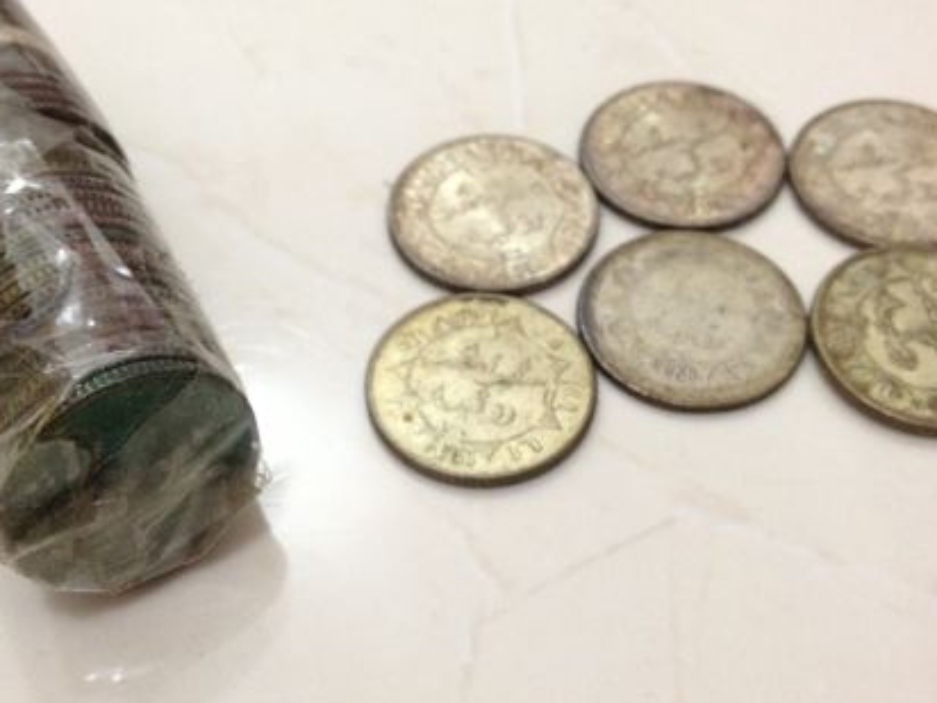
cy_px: 364
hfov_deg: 37.5
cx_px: 446
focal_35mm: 51
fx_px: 1380
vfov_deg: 28.6
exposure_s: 1/20
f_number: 2.4
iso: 320
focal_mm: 4.28
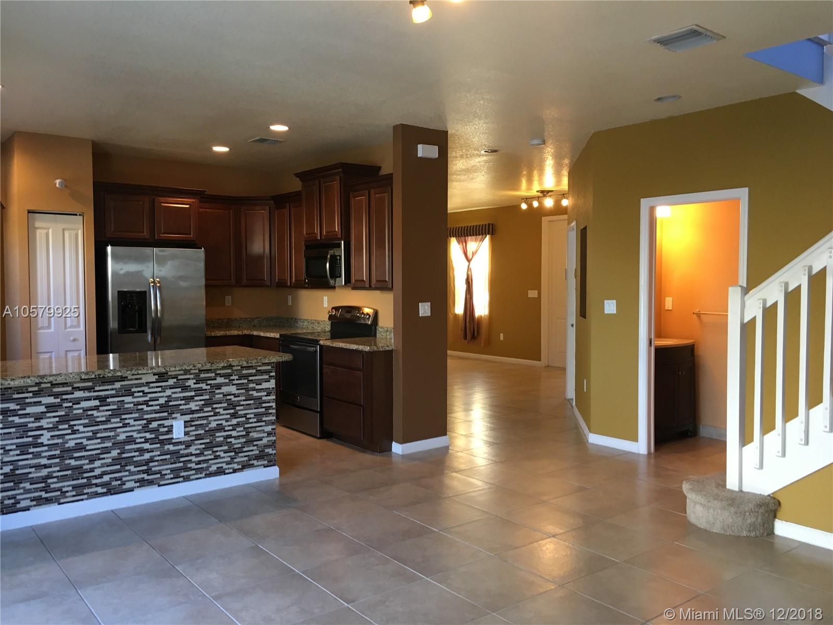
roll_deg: -0.2
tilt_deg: -2.5
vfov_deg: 48.2
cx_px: 416
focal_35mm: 29
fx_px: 698
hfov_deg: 61.7
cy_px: 312
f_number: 2.2
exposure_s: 1/30
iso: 100
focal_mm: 4.15
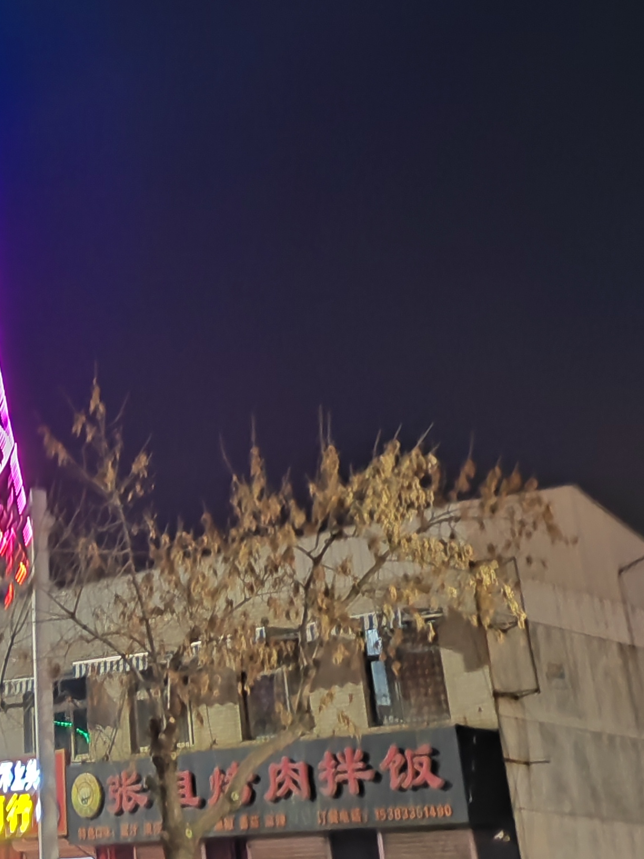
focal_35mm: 61
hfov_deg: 22.6
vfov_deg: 30.7
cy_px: 139
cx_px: -74
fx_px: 1513
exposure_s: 1/14.3
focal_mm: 5.52
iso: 2968
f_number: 1.9
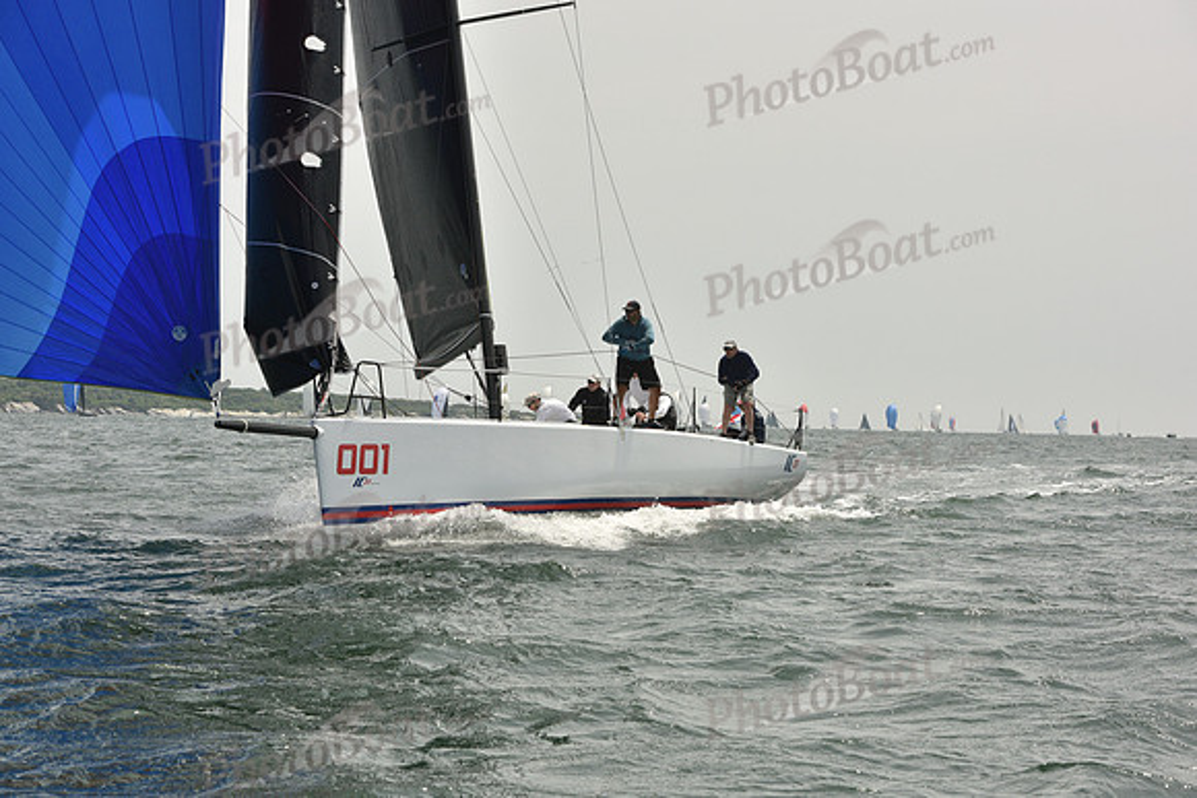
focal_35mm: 70
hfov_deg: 28.8
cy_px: 399
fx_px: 2328
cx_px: 598
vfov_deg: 19.5
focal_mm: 70
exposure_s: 1/1600
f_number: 10
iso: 400
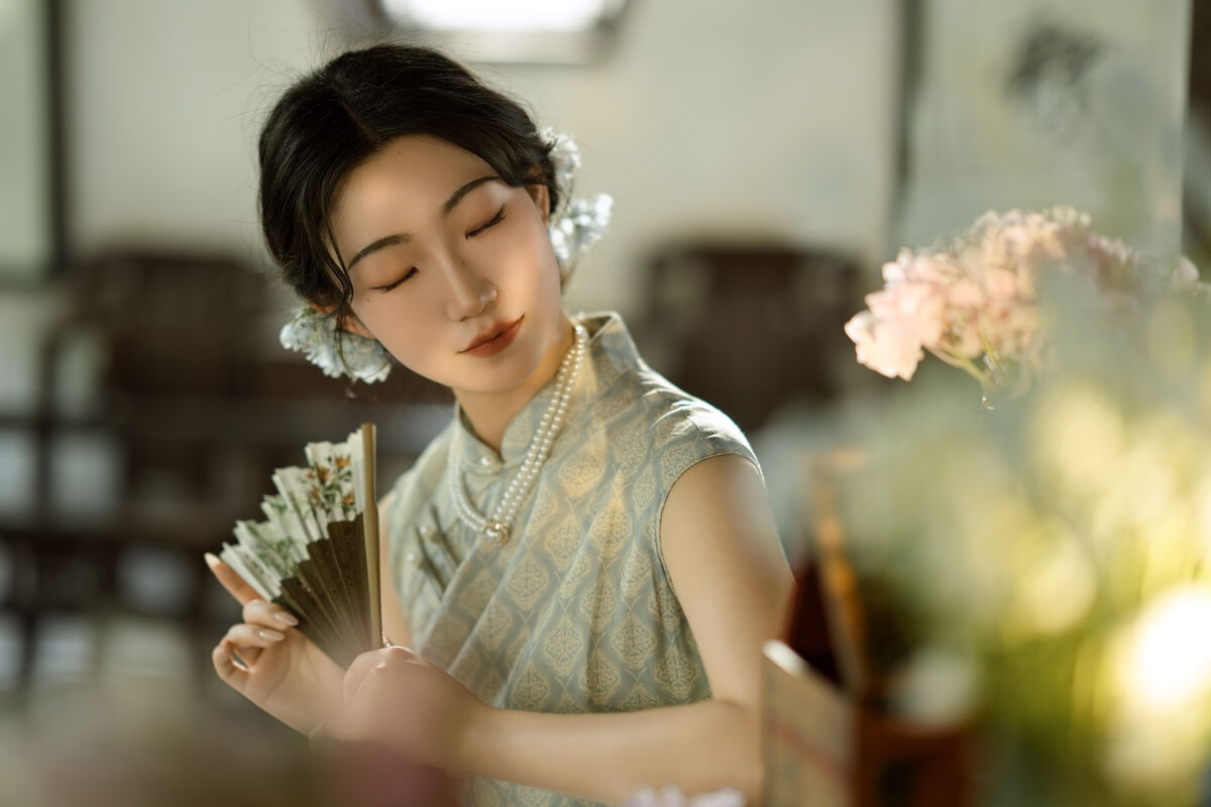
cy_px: 404
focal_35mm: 85
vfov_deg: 16.1
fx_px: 2859
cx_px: 606
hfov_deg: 23.9
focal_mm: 85
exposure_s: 1/125
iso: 200
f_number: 1.4
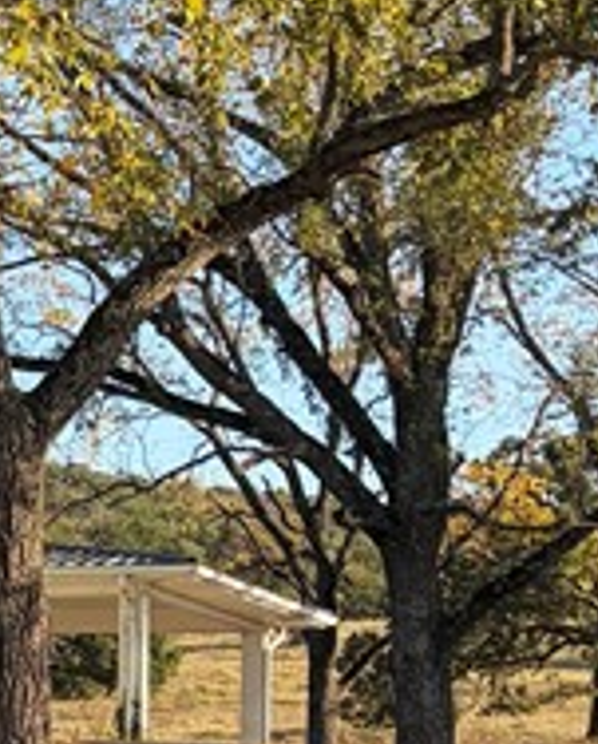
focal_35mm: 138
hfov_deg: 9.7
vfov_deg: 13.8
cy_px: 649
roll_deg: -1.4
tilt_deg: +3.1
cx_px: -915
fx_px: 3046
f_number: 1.6
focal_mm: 5.96
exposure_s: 1/861
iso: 50
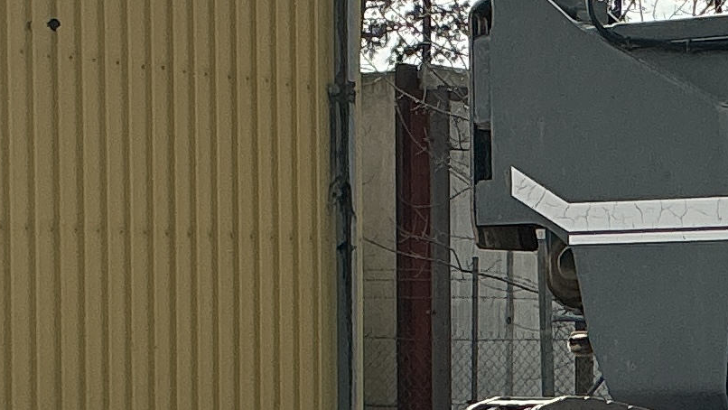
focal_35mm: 158
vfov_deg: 7.6
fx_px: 3051
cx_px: 712
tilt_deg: -2.2
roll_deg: +0.1
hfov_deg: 13.4
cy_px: 425
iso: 25
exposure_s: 1/1675
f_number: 1.8
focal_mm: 3
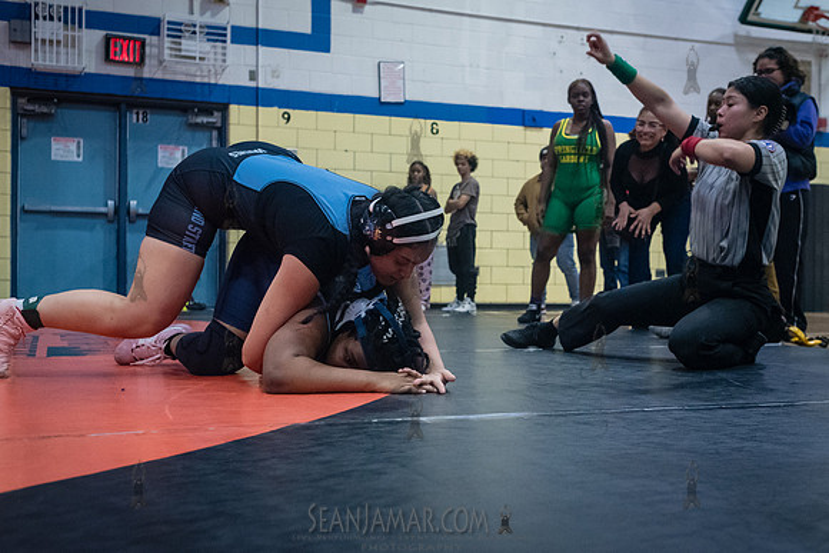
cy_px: 285
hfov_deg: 45.7
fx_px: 982
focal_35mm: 43
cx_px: 467
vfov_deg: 31.4
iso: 8000
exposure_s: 1/400
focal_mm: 35
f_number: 4
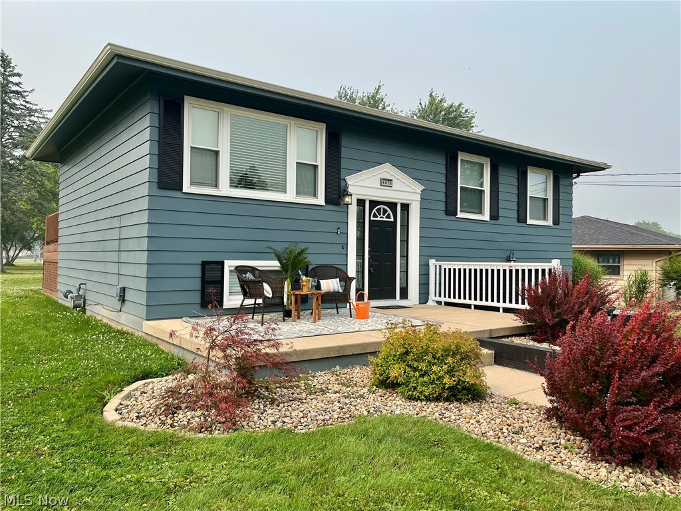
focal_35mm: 26
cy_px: 256
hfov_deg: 67.3
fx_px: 511
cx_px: 340
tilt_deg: +2.2
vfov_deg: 53.1
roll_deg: -0.2
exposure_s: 1/2632
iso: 50
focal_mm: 5.1
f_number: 1.6
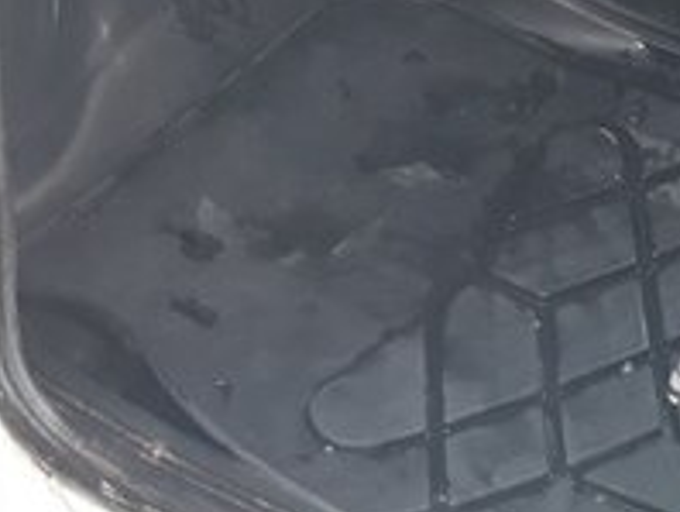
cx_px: 797
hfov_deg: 20.5
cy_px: -321
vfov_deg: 14.9
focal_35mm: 90
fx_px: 1770
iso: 50
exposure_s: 1/100
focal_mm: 3.71
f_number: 1.7
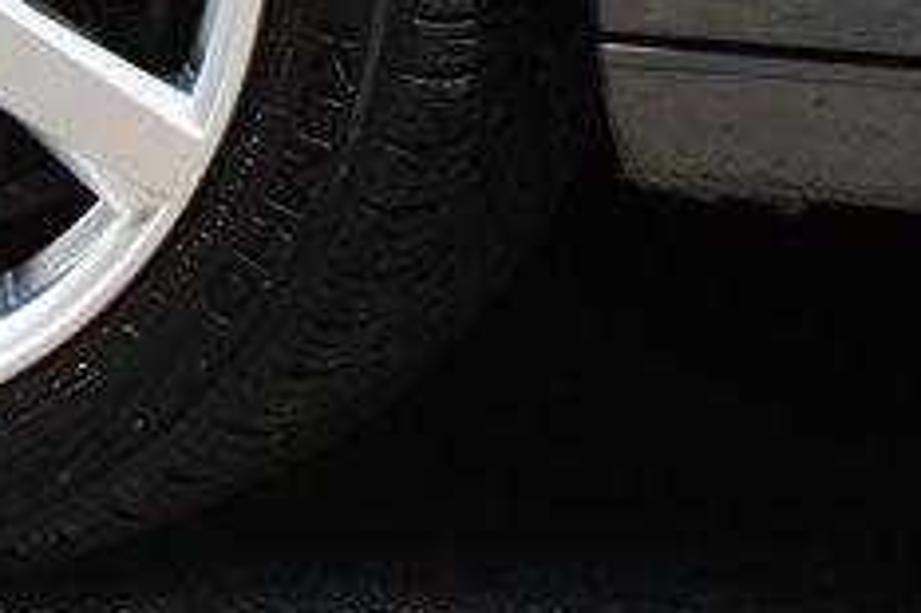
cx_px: -241
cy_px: -176
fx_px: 13140
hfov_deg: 4.0
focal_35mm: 514
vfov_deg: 2.7
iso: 180
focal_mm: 125
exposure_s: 1/250
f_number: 8
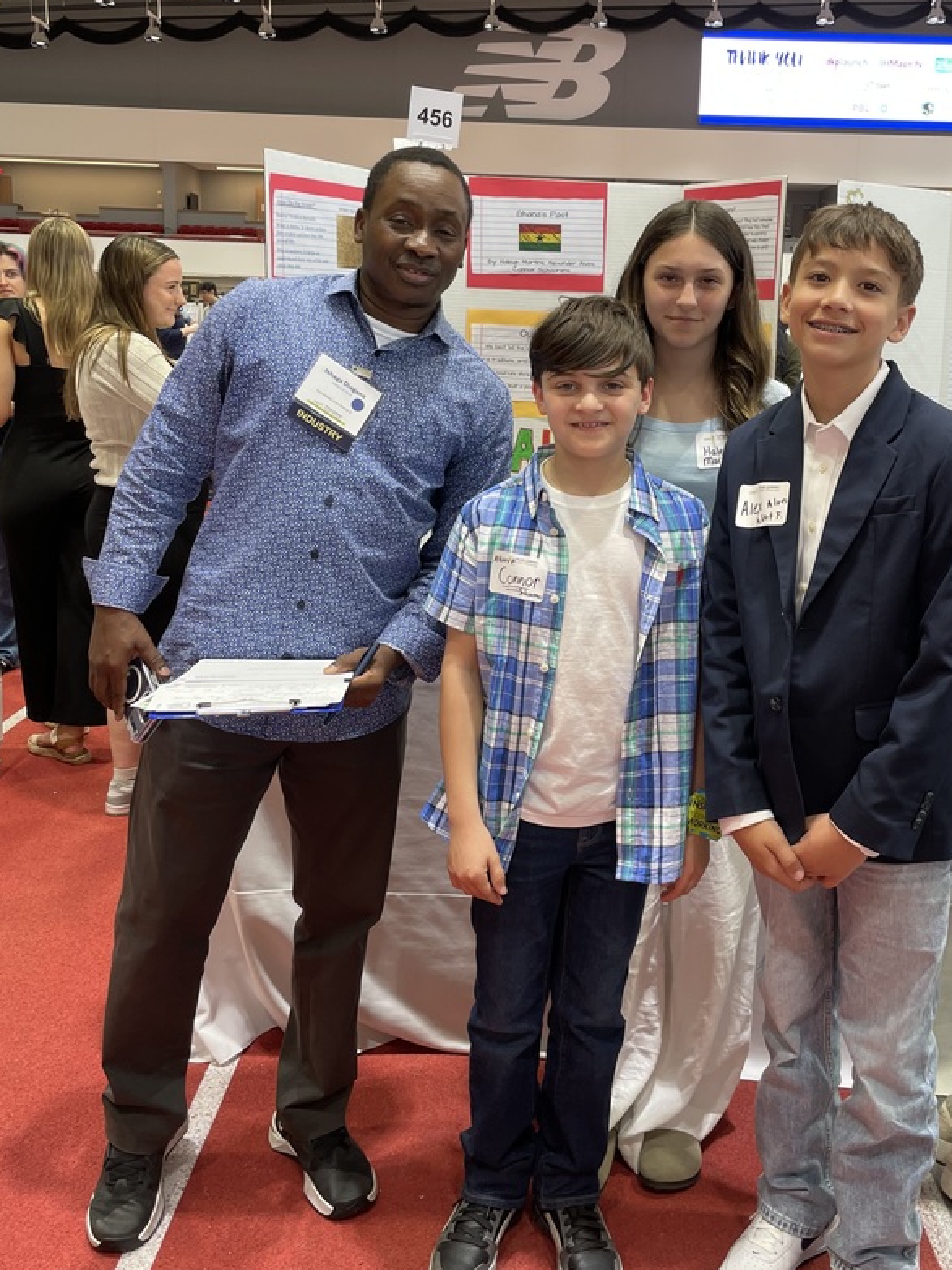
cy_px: 540
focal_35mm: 34
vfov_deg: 53.8
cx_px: 558
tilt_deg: -8.9
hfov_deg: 41.6
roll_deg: -1.9
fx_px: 1247
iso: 64
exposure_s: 1/60
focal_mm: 4.2
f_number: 1.6
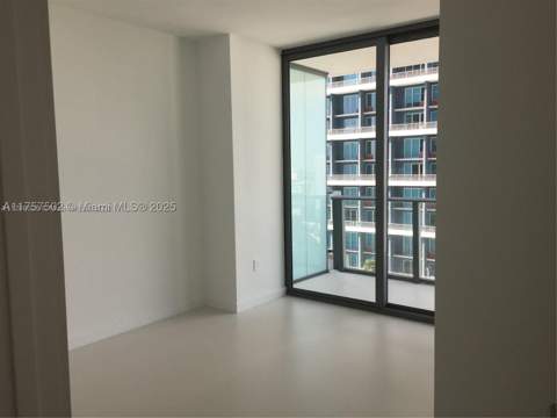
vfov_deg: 48.2
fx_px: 467
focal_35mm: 29
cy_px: 209
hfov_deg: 61.7
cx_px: 278
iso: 32
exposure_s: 1/416
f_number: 2.2
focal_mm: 4.15
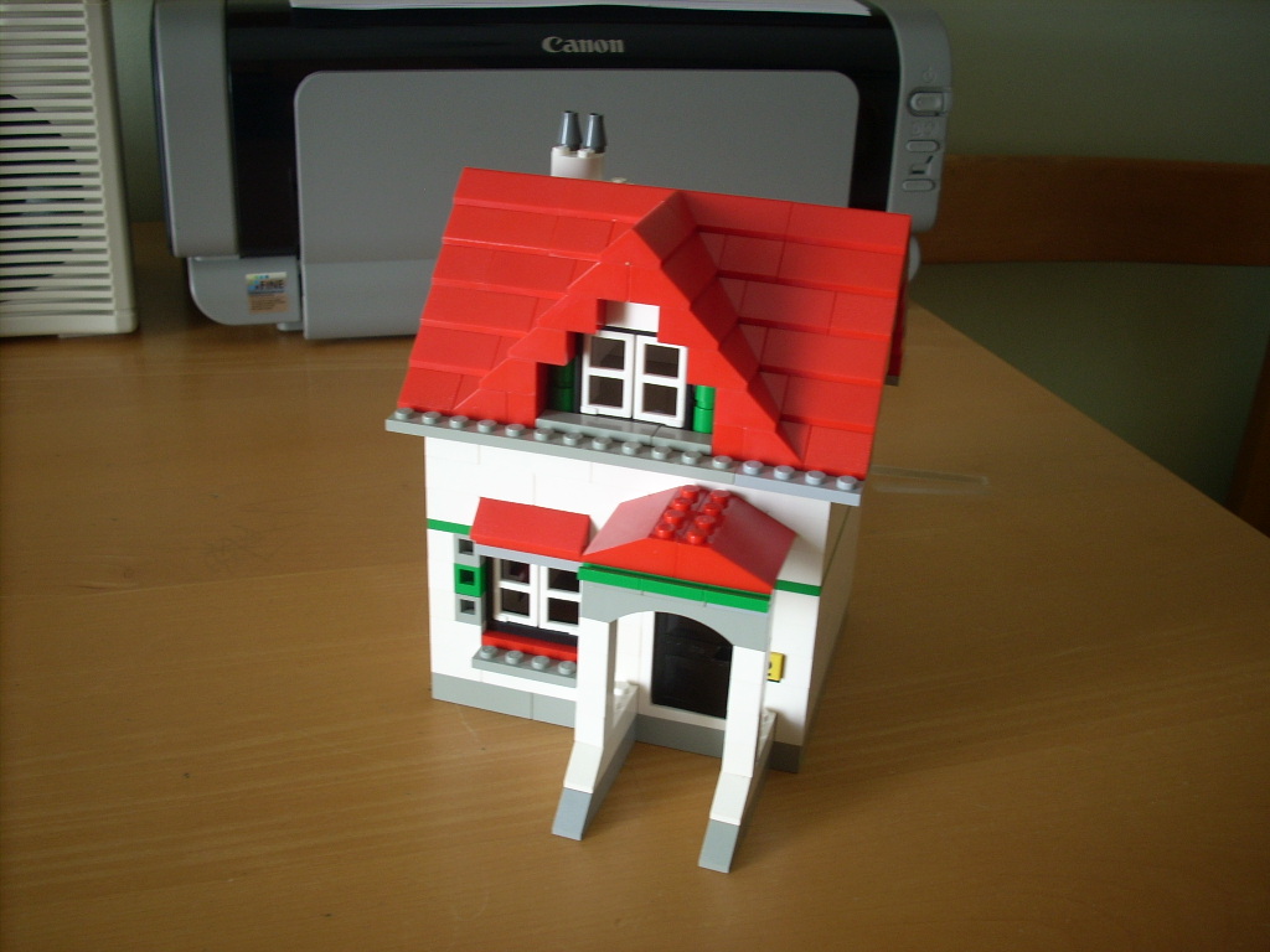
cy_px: 476
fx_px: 1357
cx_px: 635
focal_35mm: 37
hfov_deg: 50.1
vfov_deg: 38.7
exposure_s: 1/30
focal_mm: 6.2
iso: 67
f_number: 2.8
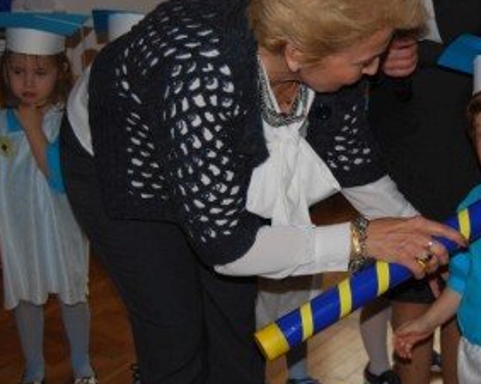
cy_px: 167
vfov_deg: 18.0
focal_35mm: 85
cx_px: 362
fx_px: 1209
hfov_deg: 22.3
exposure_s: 1/60
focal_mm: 34
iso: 200
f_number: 4.5
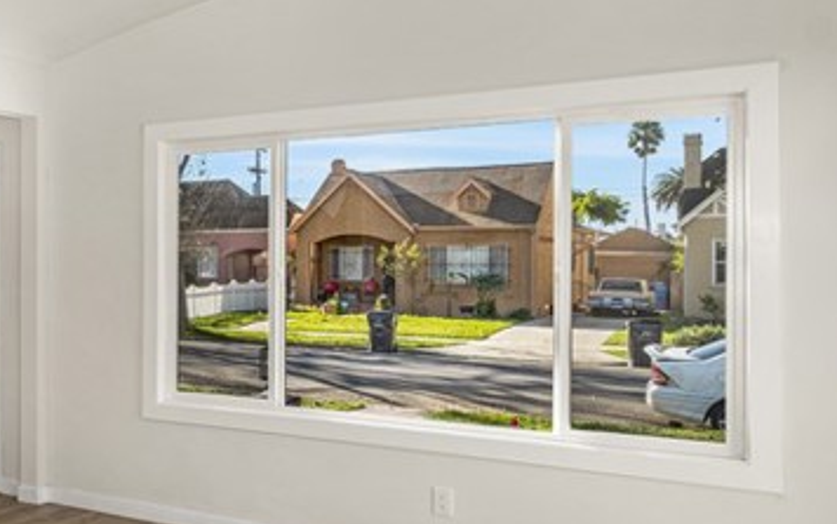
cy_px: 255
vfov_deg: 31.3
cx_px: -68
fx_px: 936
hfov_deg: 39.9
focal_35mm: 41
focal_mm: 14
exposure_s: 1/125
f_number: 6.3
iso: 80
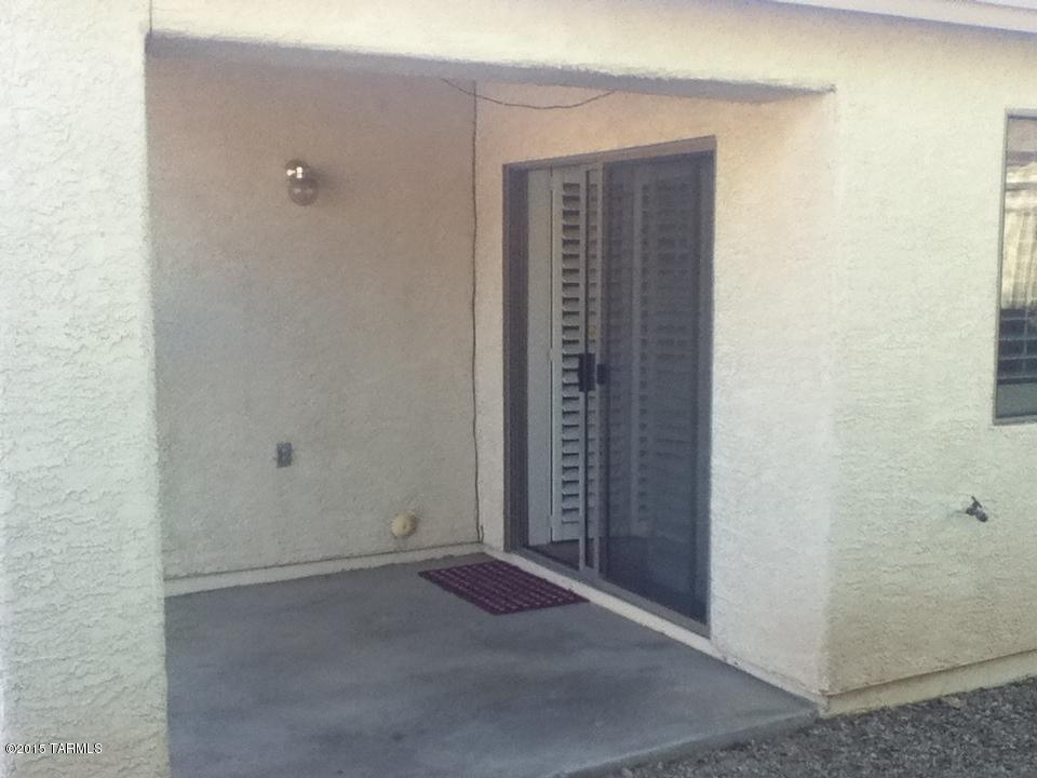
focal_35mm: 32
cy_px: 389
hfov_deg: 56.8
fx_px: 959
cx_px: 518
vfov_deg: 44.2
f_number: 2.4
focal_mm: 3.85
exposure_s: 1/198
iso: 80
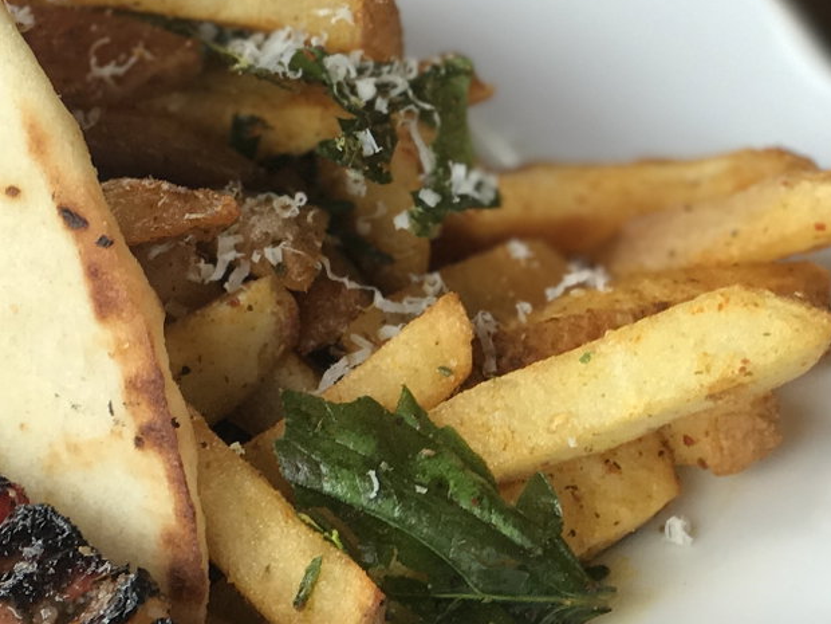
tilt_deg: -32.0
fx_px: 4417
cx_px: -332
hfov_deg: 10.5
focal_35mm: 184
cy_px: 246
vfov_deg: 8.1
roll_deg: -1.8
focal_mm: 6.6
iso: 25
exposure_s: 1/60
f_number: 2.8
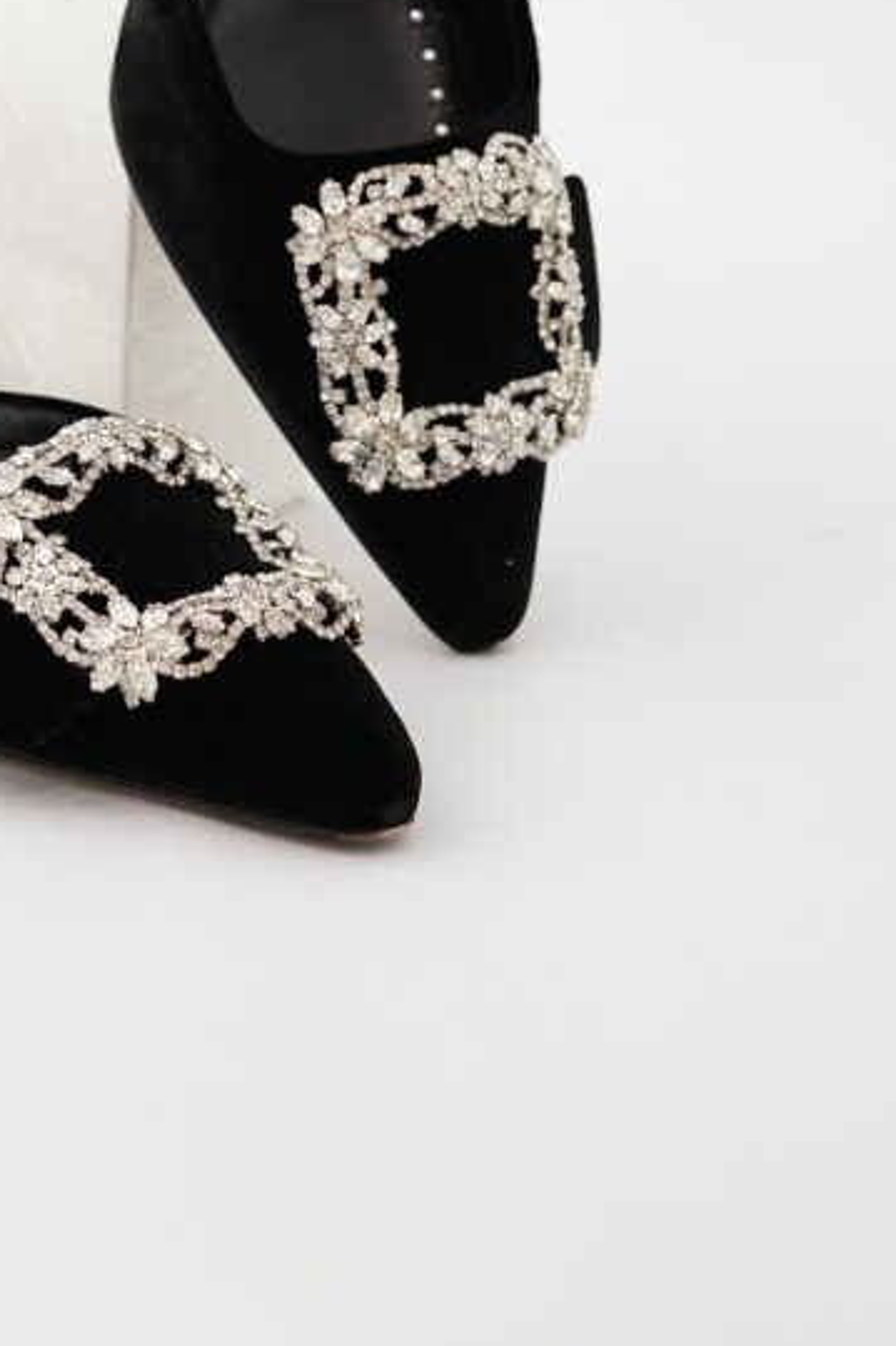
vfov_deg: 21.0
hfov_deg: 14.2
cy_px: 102
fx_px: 3549
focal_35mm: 95
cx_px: 79
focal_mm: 50
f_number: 6.3
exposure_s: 1/15
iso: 640
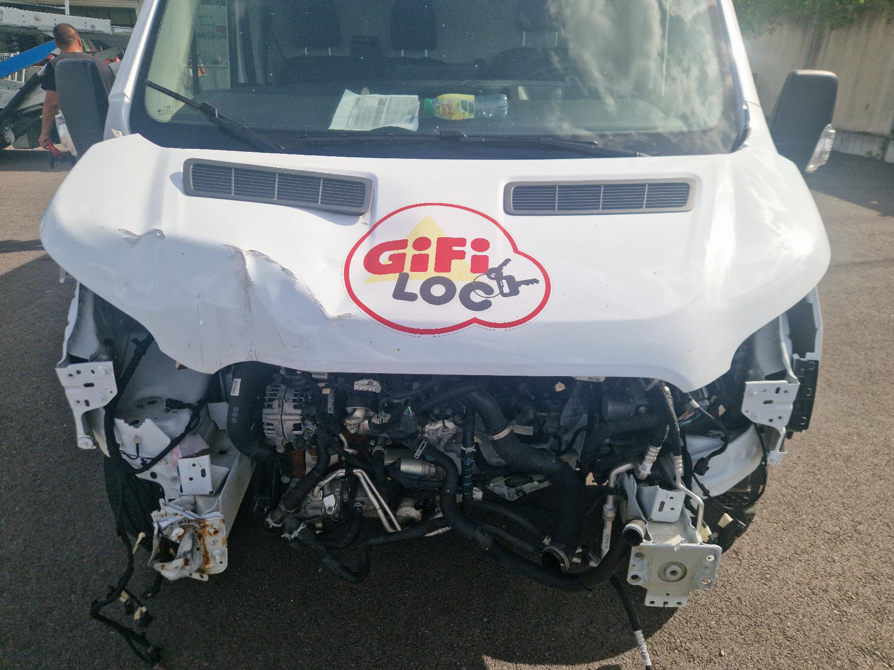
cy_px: 335
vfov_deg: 58.9
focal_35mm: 23
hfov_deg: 73.9
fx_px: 594
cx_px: 447
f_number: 1.8
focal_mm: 5.4
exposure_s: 1/2000
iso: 50
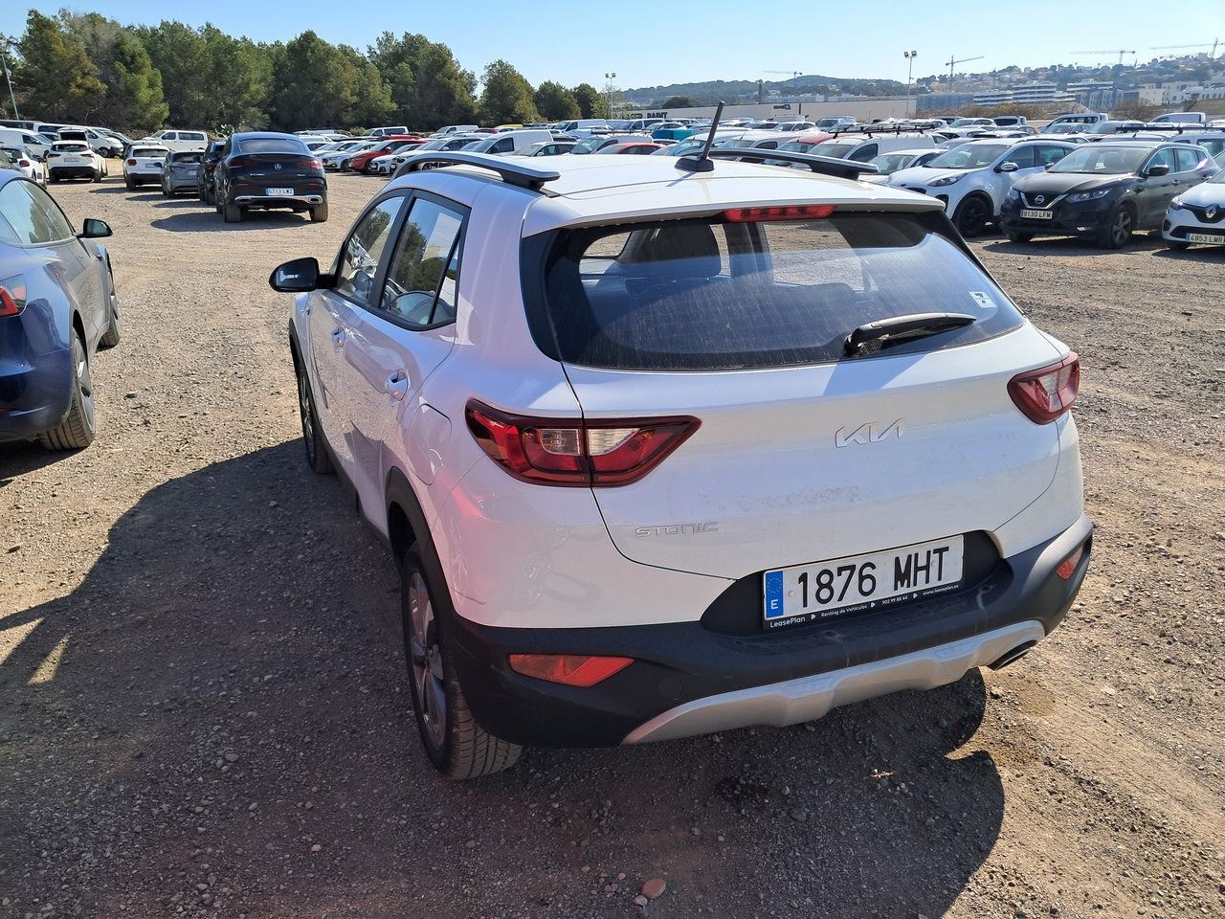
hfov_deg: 65.3
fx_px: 955
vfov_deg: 51.4
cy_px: 460
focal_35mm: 27
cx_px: 612
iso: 50
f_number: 1.8
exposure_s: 1/733
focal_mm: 4
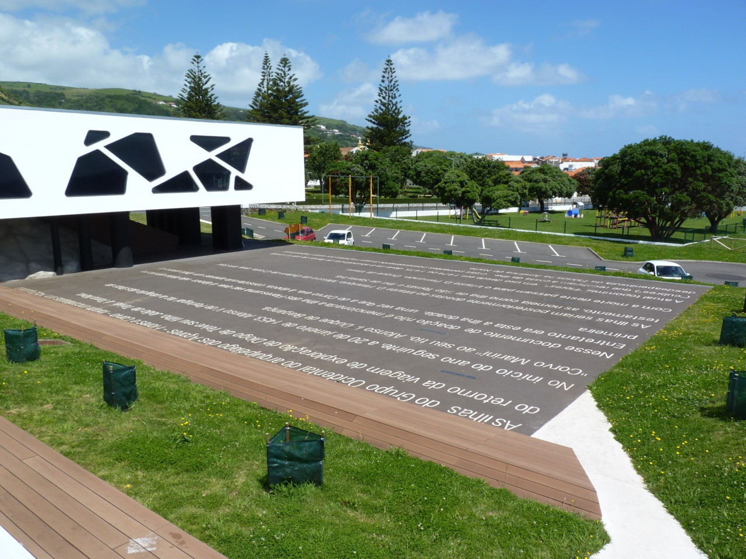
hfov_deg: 65.3
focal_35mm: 27
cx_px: 373
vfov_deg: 51.4
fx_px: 582
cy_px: 280
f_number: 5.6
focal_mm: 4.8
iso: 80
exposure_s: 1/320
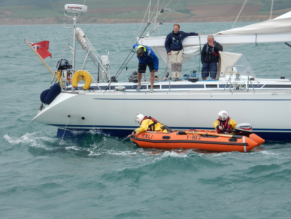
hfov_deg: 14.2
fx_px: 1169
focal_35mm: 139
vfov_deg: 10.7
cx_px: 146
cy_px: 110
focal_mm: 24.7
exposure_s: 1/400
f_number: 6
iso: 125
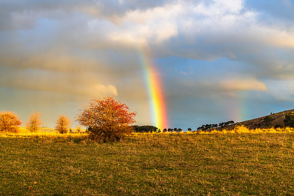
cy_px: 98
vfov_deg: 27.0
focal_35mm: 50
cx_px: 147
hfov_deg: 39.6
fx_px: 408
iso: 200
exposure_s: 1/60
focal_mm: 50
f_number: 9
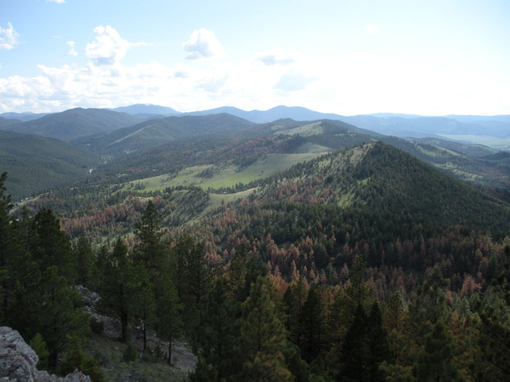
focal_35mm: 36
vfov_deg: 39.7
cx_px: 255
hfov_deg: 51.4
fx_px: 530
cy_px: 191
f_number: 3.5
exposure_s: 1/490
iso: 64
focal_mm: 6.3
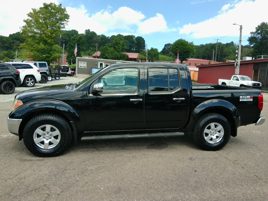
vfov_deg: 53.1
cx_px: 134
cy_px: 100
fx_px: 201
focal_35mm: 26
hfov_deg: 67.3
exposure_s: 1/488
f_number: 2
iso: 100
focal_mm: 3
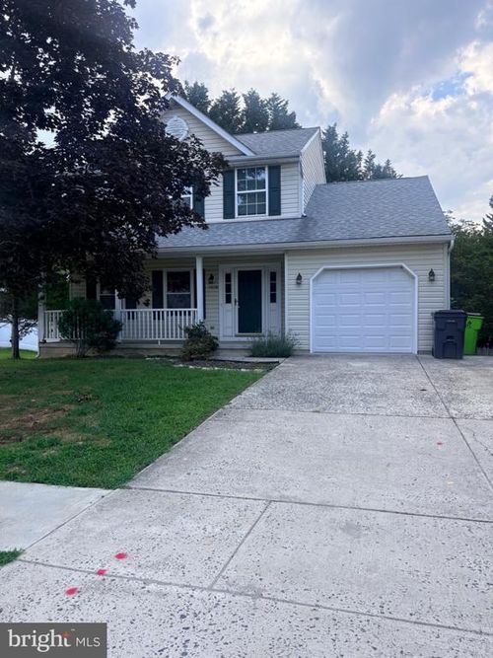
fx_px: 494
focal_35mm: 26
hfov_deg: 53.0
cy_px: 329
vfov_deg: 67.3
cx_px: 246
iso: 64
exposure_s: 1/850
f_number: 1.6
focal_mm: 5.96
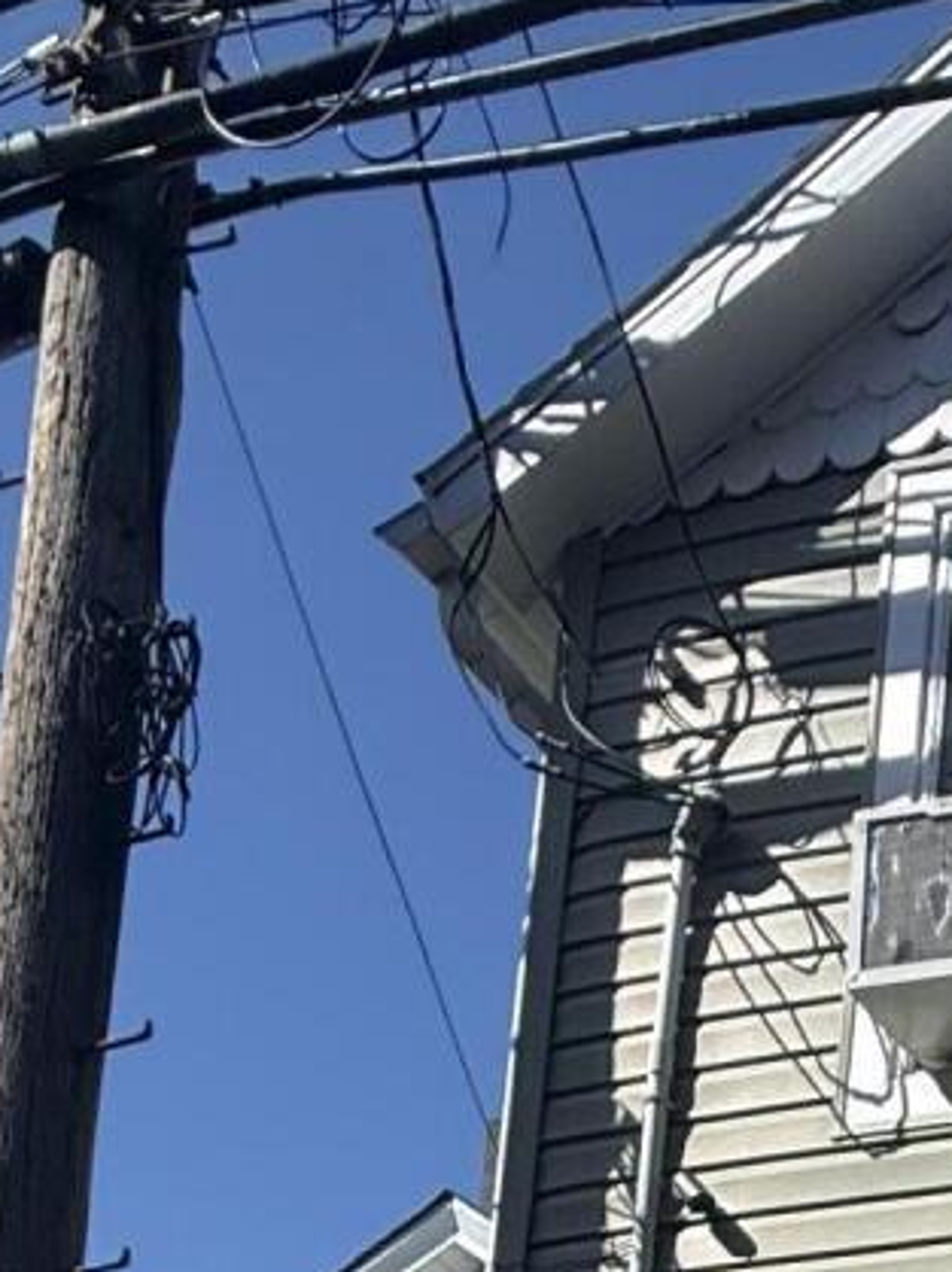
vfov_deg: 21.1
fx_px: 2459
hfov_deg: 18.4
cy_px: 2206
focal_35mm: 67
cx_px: 1572
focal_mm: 2.22
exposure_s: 1/3125
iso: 50
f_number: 2.2
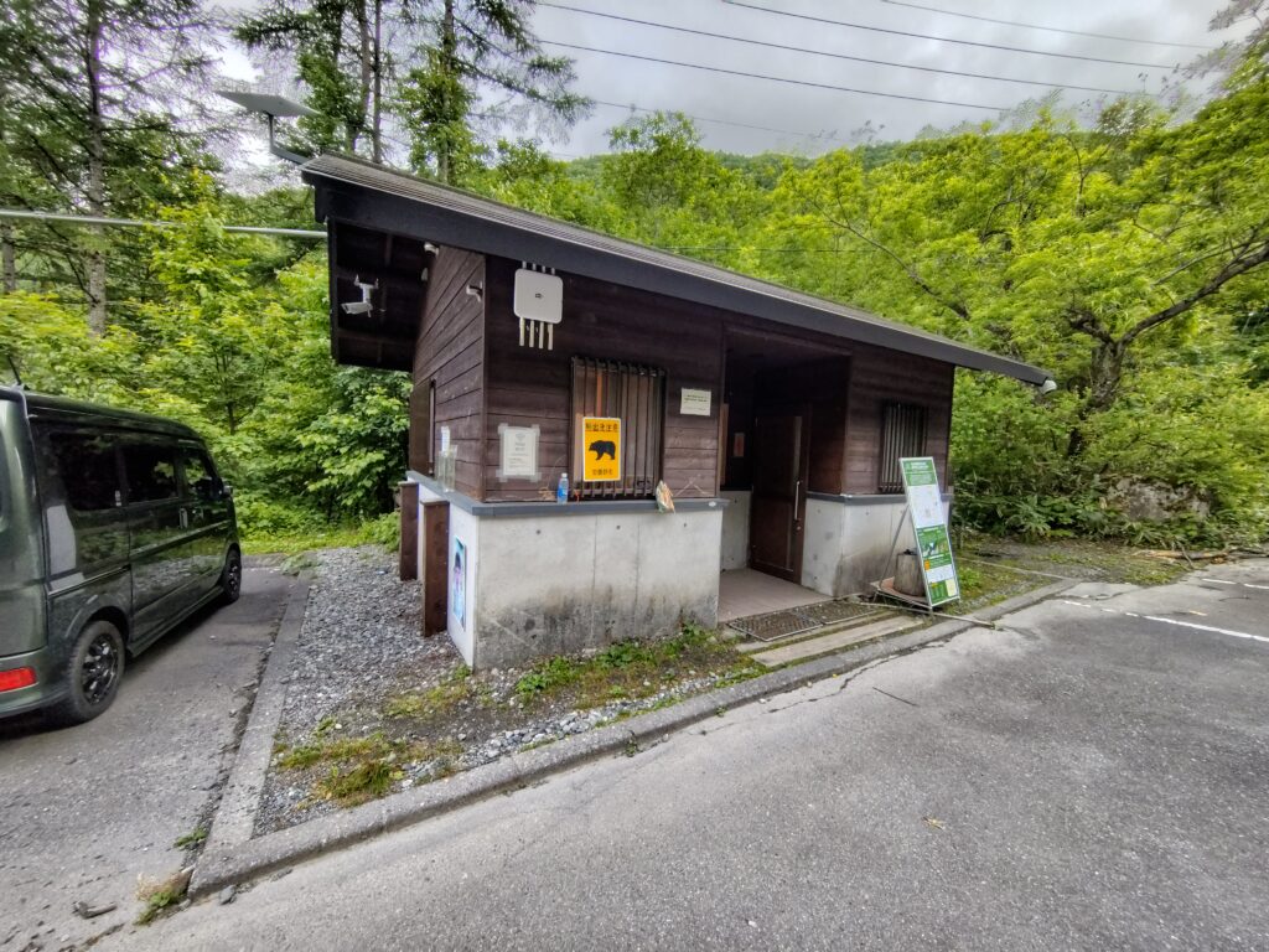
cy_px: 476
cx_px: 634
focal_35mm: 13
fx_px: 477
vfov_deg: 89.9
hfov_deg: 106.2
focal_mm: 2.16
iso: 353
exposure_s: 1/120
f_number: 2.2
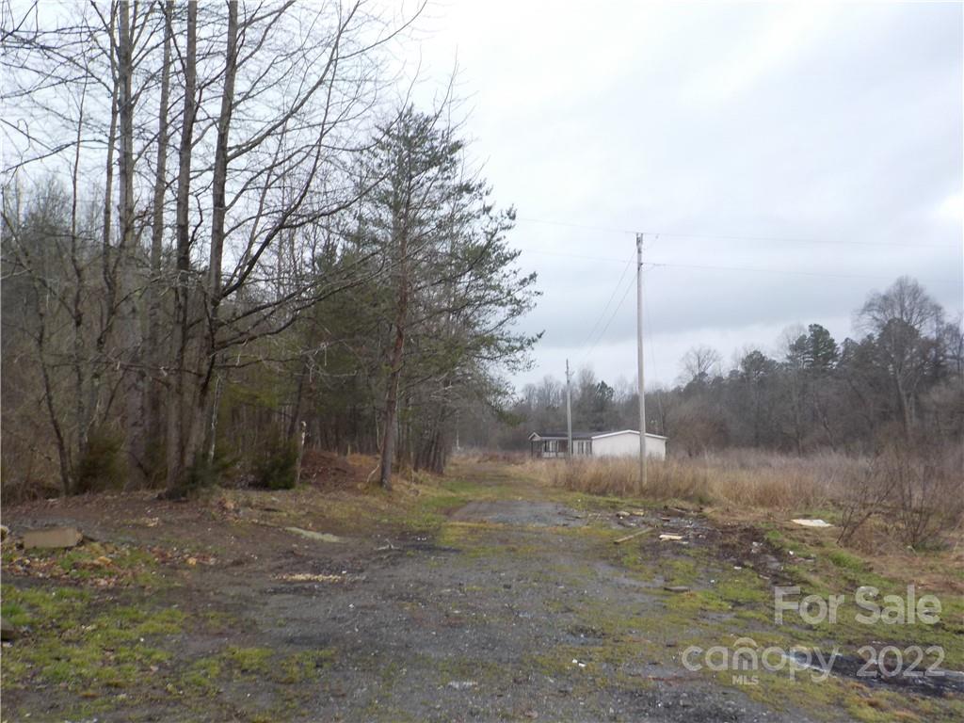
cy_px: 362
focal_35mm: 30
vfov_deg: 46.8
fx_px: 835
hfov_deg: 60.0
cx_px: 482
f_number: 3.3
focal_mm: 4.1
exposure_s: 1/50
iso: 125
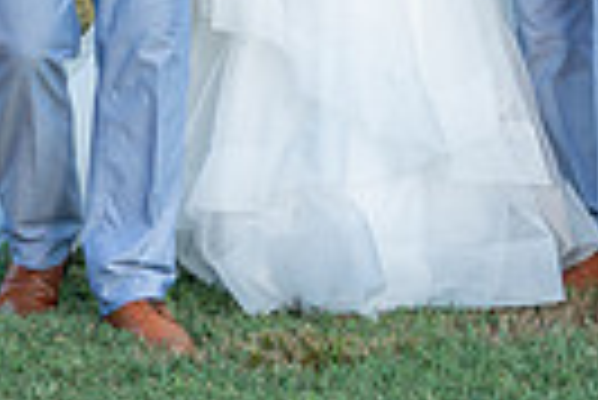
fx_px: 6668
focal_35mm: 401
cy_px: -246
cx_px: 642
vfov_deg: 3.4
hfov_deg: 5.1
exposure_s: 1/200
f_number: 5.6
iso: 250
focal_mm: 76
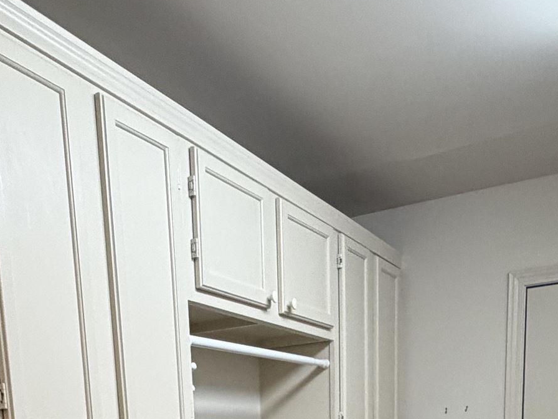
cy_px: 630
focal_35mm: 48
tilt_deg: -12.8
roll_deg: +3.2
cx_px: 236
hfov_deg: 39.6
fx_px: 774
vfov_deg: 23.9
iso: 320
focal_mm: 2.22
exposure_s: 1/60
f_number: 2.2
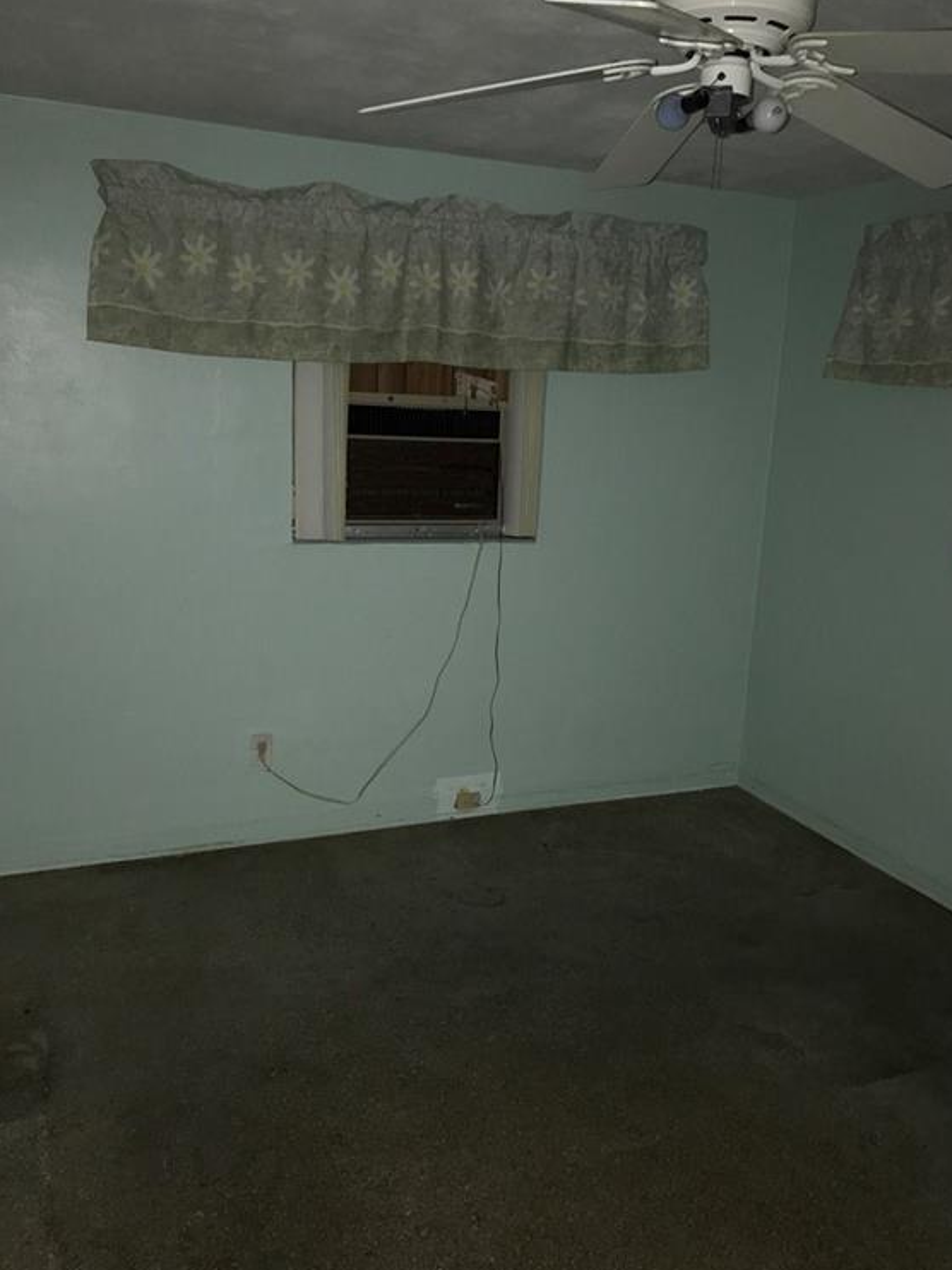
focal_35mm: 29
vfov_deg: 61.7
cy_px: 625
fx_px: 1064
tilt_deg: -13.1
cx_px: 478
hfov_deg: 48.2
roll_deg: -3.5
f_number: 1.8
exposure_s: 1/16
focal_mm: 3.99
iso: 80
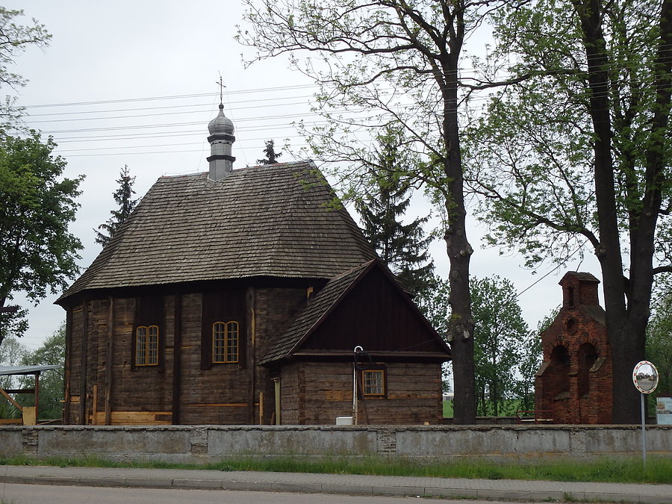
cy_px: 252
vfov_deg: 31.5
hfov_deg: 41.2
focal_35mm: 46
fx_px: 893
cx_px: 336
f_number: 4.9
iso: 125
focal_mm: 8.3
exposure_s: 1/500
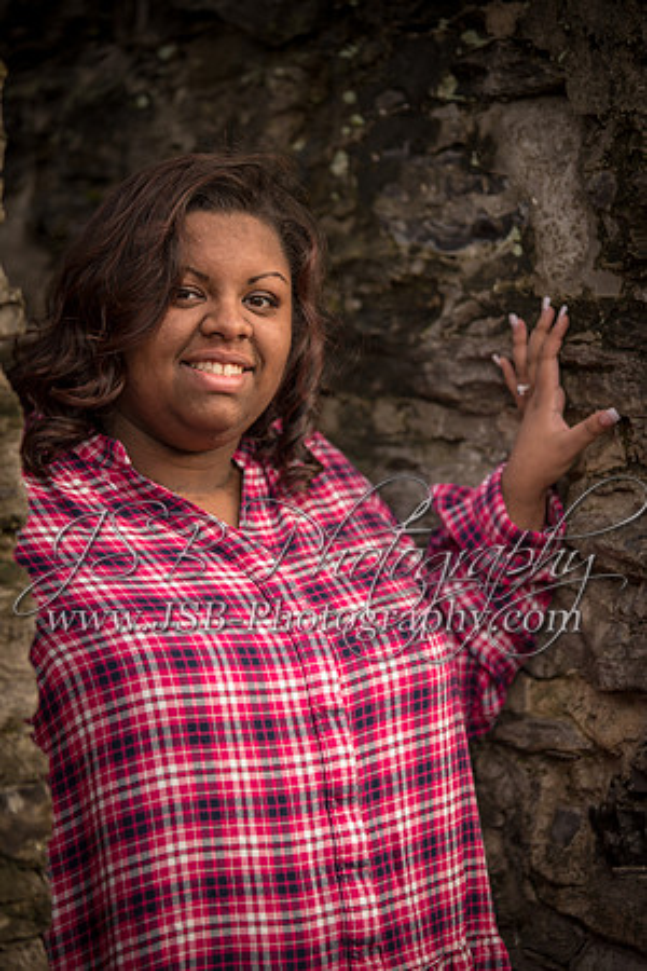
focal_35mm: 120
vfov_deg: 17.1
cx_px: 324
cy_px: 486
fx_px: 3235
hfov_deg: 11.4
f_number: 2.8
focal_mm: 120
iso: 200
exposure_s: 1/200
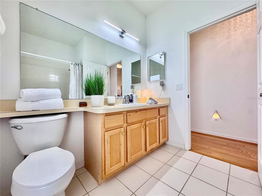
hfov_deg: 102.1
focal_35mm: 14
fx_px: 106
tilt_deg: -0.1
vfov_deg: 85.6
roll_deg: +0.2
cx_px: 131
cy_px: 98
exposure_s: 1/120
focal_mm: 2.22
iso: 125
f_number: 2.2
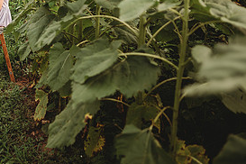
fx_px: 348
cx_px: 21
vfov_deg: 25.3
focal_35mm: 51
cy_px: 5
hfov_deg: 36.3
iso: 125
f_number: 2.2
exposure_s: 1/320
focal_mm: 24
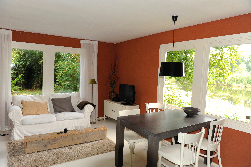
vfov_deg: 53.1
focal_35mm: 24
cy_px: 84
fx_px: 167
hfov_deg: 73.8
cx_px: 126
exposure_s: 1/250
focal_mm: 24
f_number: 6.3
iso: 800
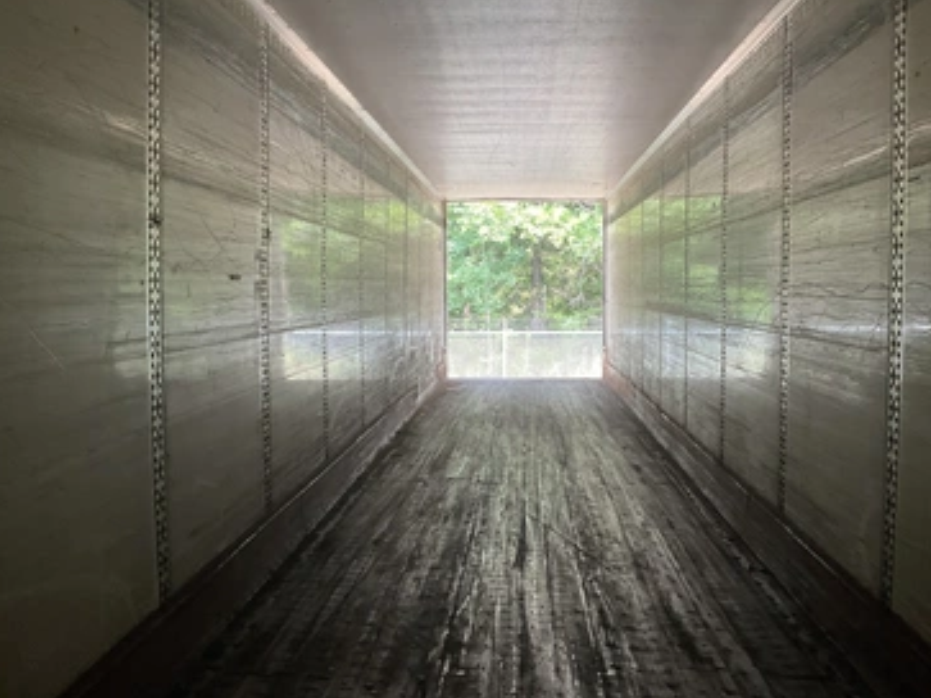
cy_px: 349
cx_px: 500
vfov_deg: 44.1
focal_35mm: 32
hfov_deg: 56.8
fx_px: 860
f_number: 1.8
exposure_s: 1/78
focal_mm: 3
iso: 64
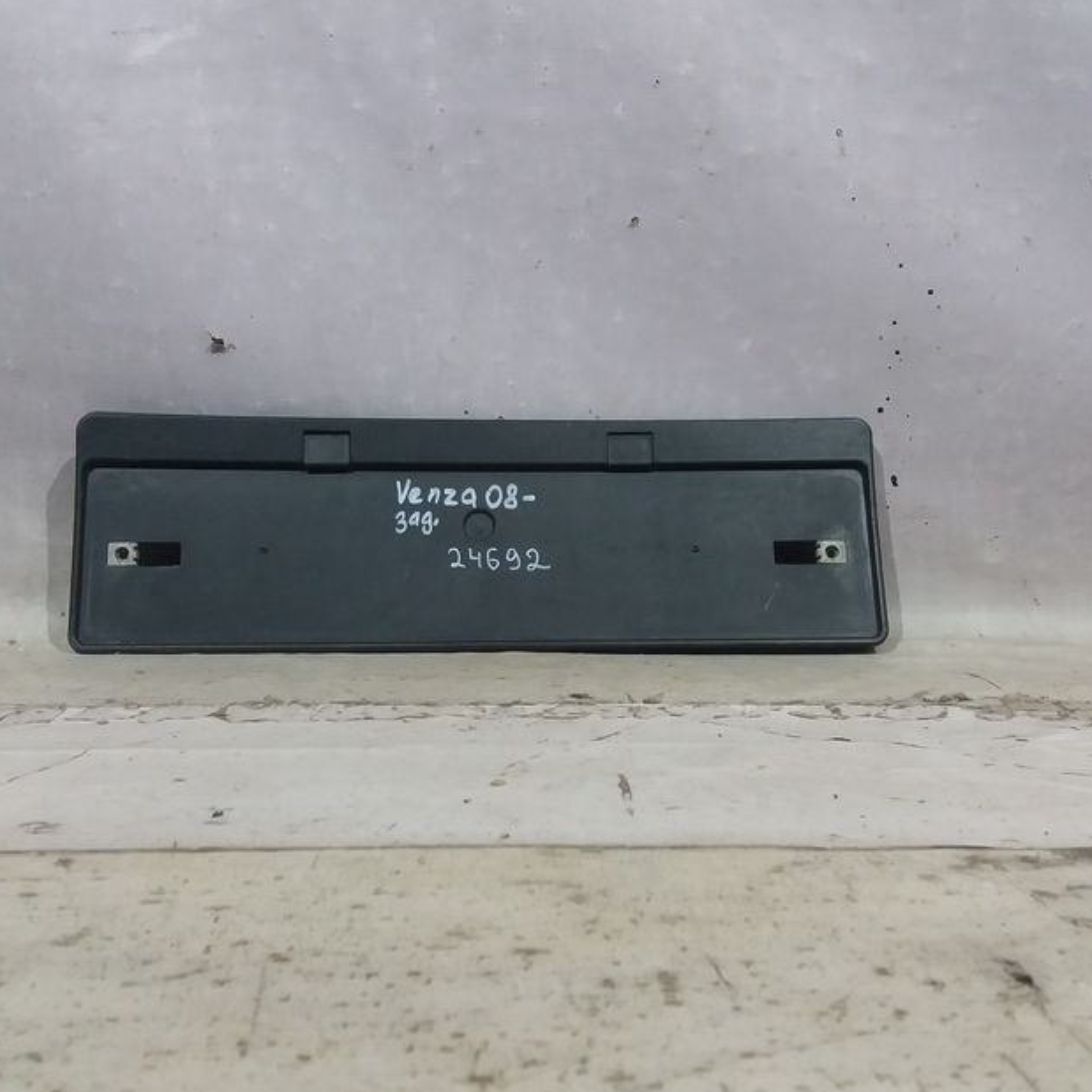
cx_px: 497
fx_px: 1428
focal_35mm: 40
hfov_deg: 41.8
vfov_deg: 41.8
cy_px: 580
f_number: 1.9
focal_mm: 3.7
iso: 160
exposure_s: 1/33
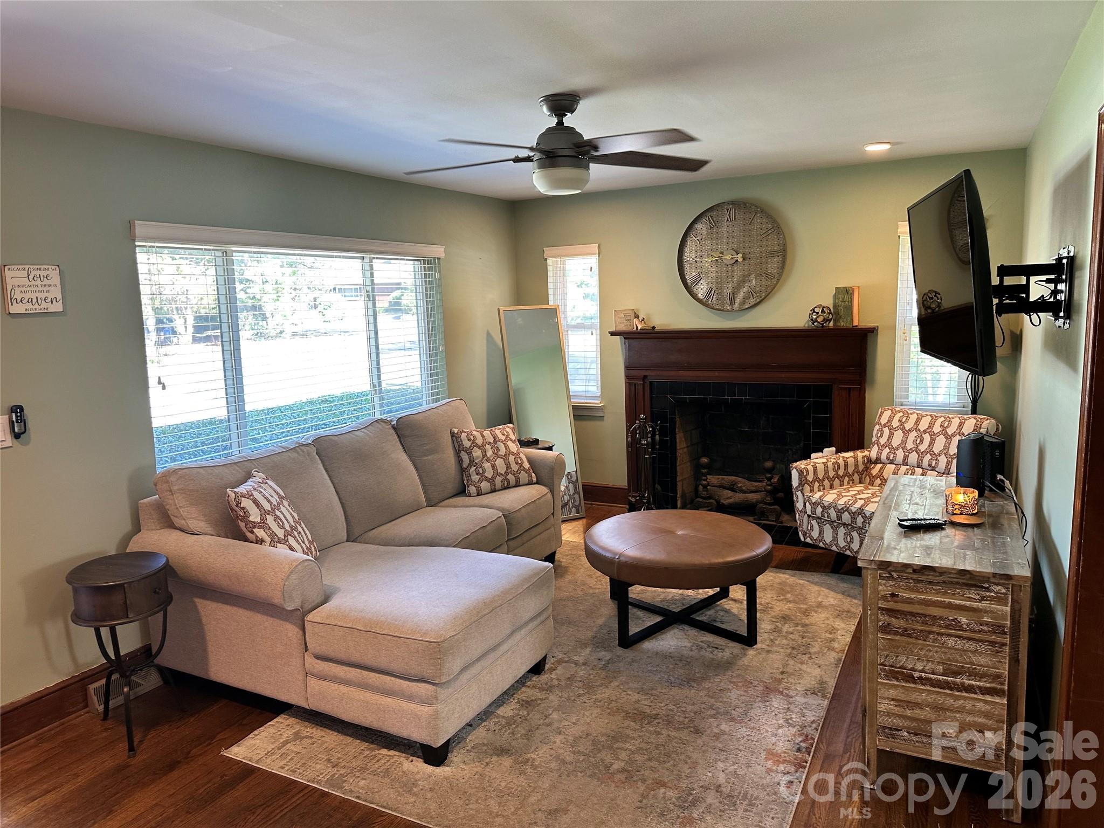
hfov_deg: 71.6
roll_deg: +1.6
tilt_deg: -7.8
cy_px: 414
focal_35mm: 24
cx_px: 552
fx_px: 765
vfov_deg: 56.8
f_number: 1.78
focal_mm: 6.86
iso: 125
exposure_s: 1/60
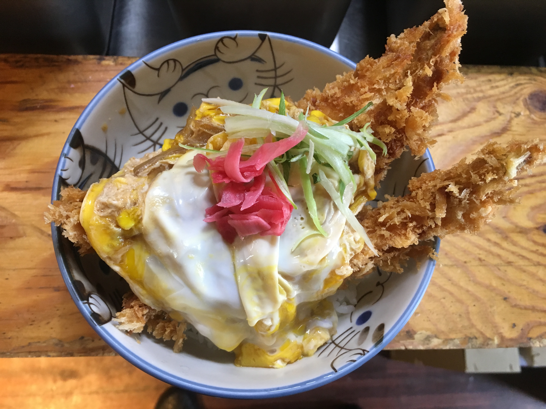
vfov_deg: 48.2
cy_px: 204
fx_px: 457
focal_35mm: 29
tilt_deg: -73.1
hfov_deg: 61.7
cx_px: 273
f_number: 2.2
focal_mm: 4.15
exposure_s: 1/30
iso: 125
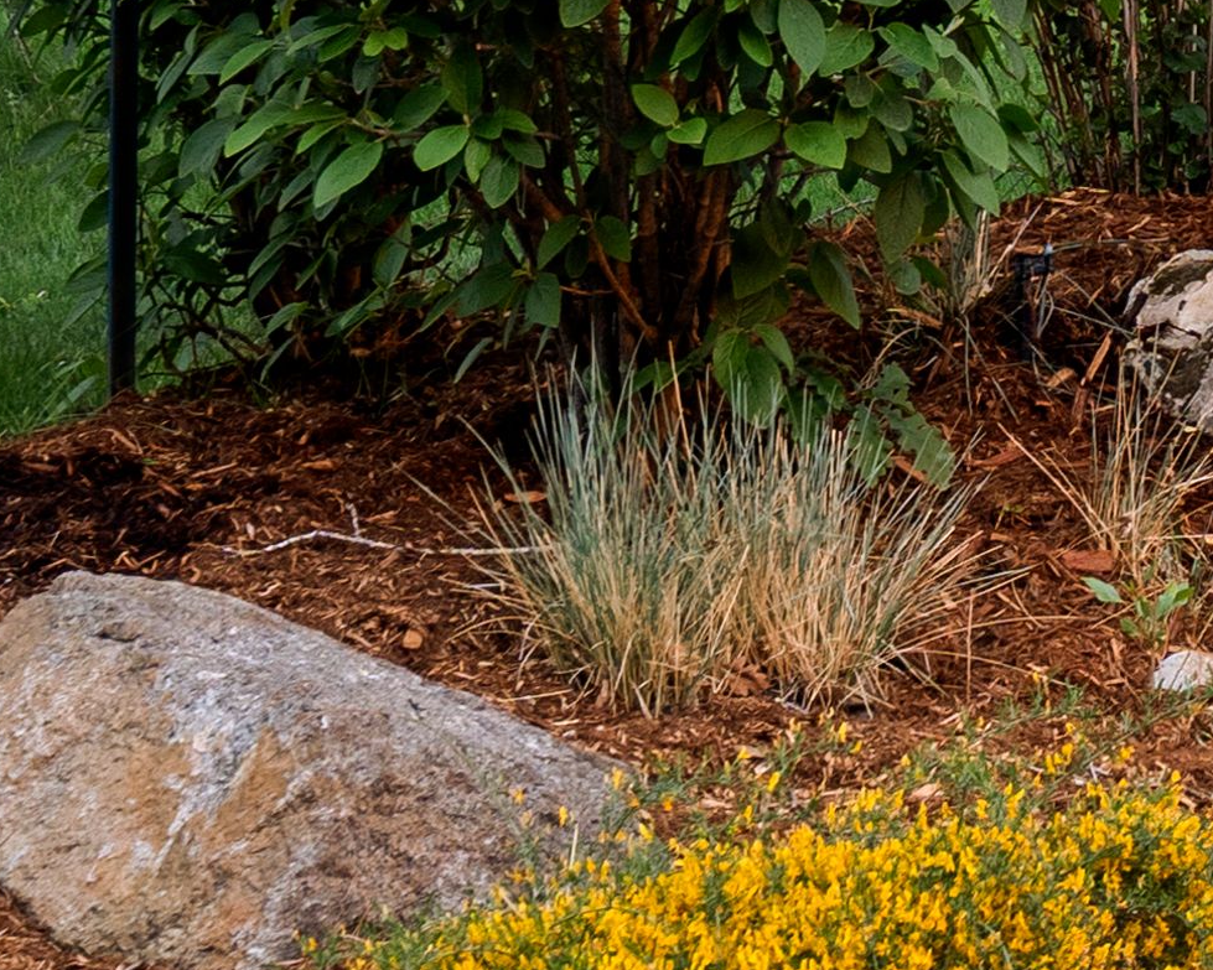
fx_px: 6031
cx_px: 2224
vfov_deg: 9.0
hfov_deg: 10.7
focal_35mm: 168
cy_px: -312
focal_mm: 25
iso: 320
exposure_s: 8
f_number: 8
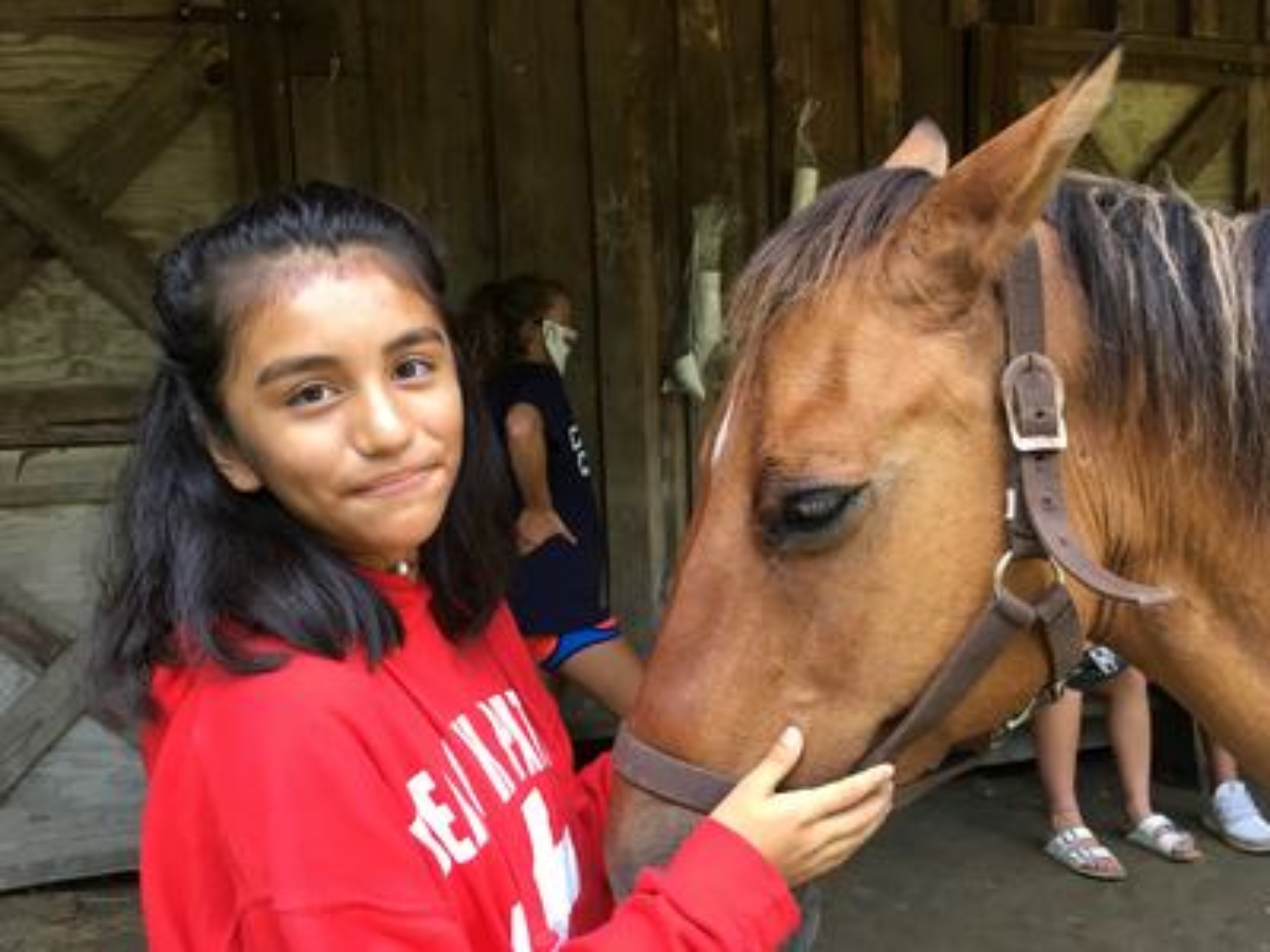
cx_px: 635
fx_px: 1064
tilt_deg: -5.3
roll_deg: +1.9
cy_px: 476
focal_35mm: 29
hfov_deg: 61.7
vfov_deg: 48.2
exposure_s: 1/30
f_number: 2.2
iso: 25
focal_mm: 4.15
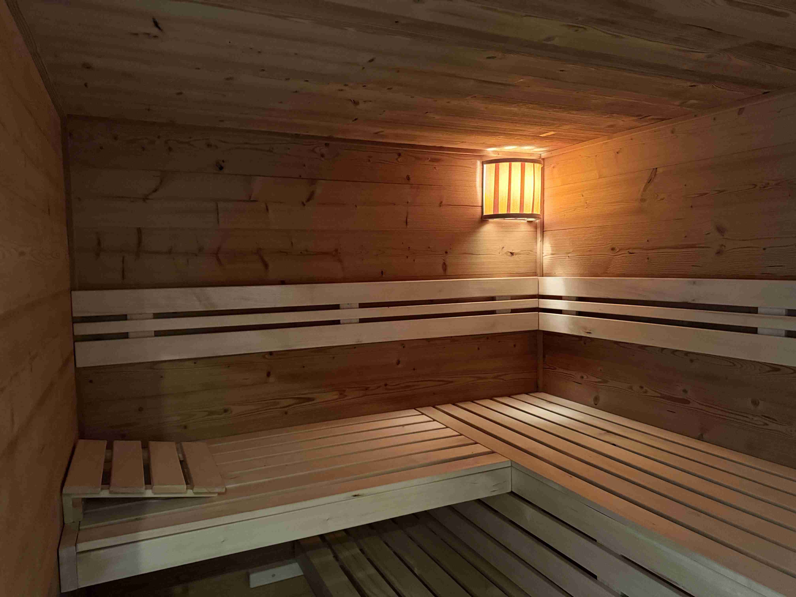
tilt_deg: -4.7
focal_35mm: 24
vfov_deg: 56.8
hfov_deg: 71.6
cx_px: 398
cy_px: 298
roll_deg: +0.9
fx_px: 552
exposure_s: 1/25
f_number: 1.78
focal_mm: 6.76
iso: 800
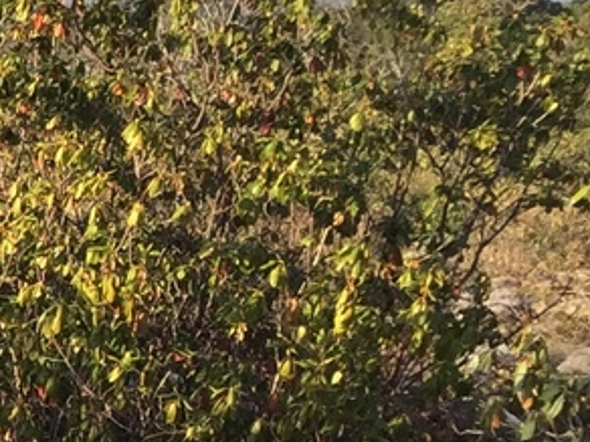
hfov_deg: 10.3
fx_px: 2710
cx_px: -940
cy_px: 442
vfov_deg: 9.3
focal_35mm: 159
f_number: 2.2
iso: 32
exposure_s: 1/842
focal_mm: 4.15
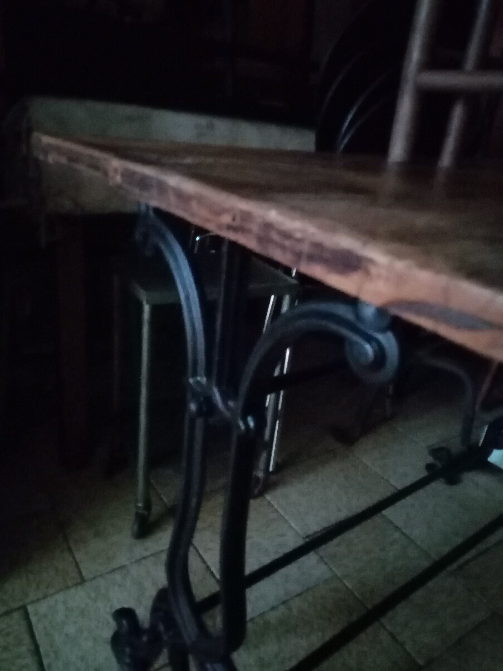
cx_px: 252
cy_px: 336
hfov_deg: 53.1
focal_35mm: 26
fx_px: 504
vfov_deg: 67.3
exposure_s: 1/12.5
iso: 6389
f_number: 1.8
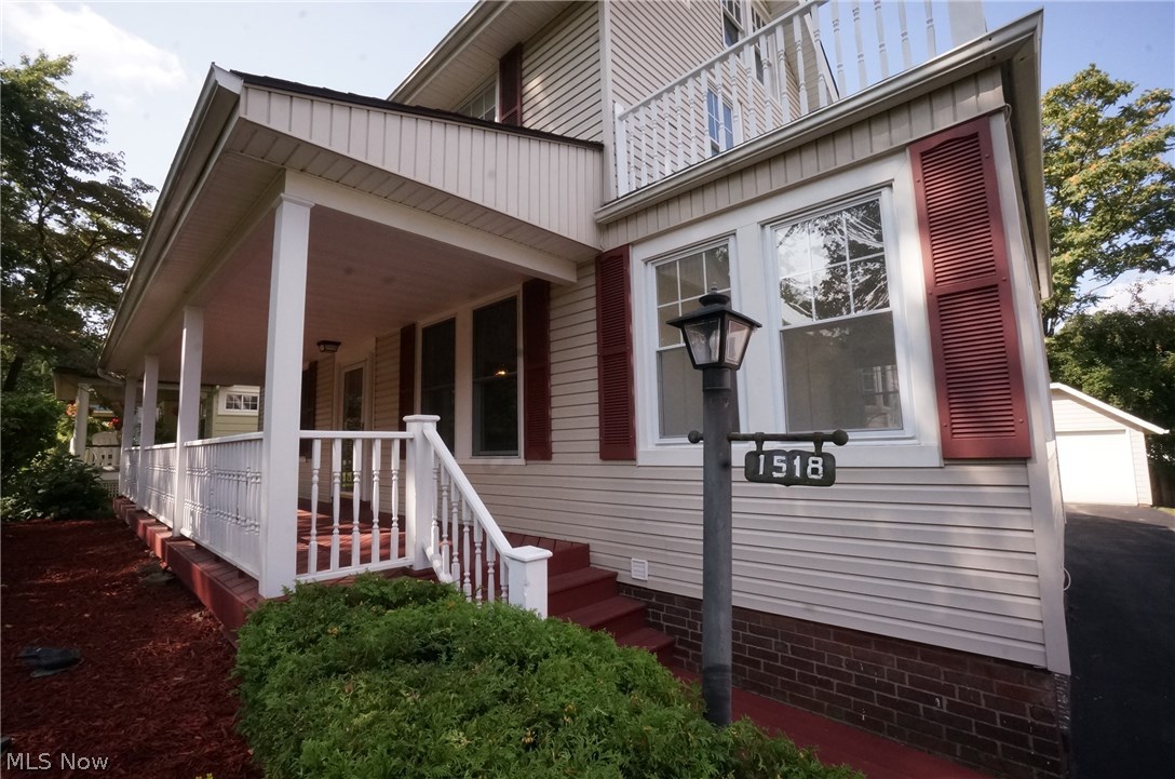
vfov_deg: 77.1
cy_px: 390
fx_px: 489
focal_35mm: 15
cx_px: 588
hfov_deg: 100.5
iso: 1600
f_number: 11
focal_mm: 10
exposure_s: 1/160
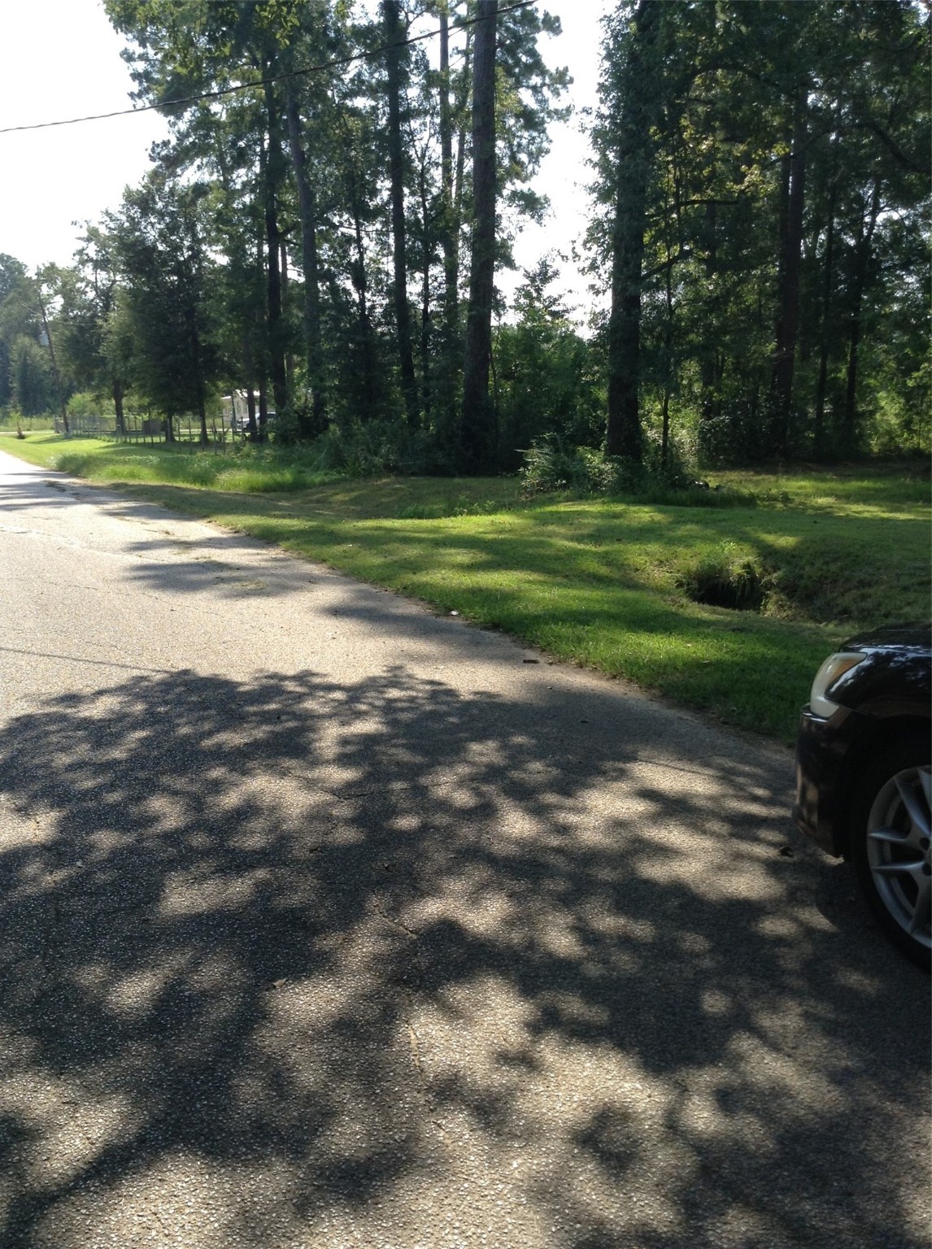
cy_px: 624
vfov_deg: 55.4
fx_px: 1189
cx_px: 466
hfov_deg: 42.8
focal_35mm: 33
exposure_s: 1/399
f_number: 2.4
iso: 25
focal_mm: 3.3
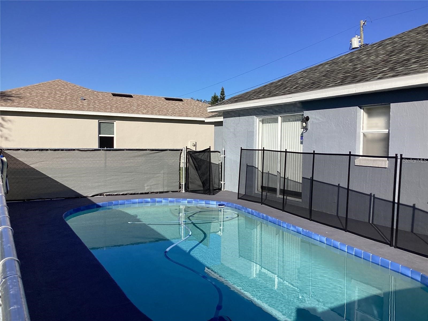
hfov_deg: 58.4
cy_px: 160
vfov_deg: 45.4
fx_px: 383
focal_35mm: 31
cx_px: 214
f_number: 2.4
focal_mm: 3.3
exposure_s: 1/1812
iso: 25
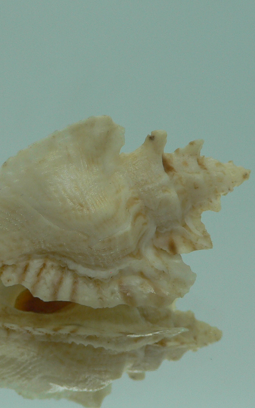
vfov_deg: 34.5
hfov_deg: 21.9
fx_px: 656
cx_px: 75
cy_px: 225
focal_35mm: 59
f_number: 2.8
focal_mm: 4.6
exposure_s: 1/60
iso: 80
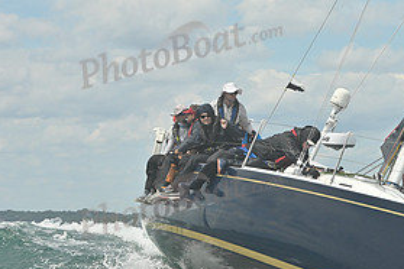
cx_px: 359
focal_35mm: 204
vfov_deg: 6.7
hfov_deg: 10.0
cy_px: 106
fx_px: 2289
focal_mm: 98
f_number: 11
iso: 320
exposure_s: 1/1250
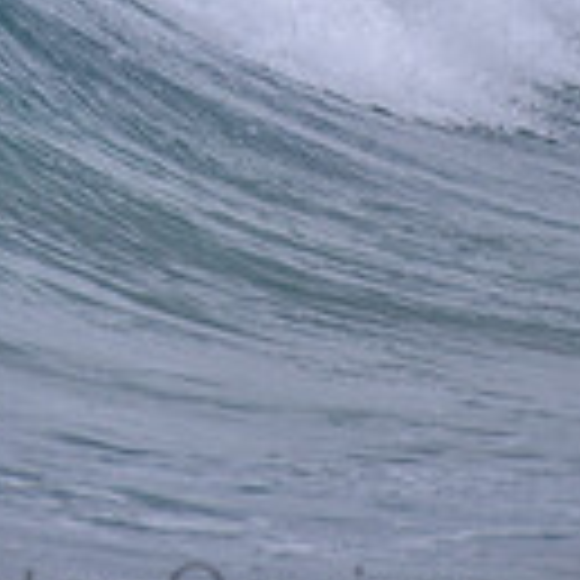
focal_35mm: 2338
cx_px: 79
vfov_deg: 0.7
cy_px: -327
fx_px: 44320
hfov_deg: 0.7
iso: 180
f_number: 5.6
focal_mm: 500
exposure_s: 1/2000
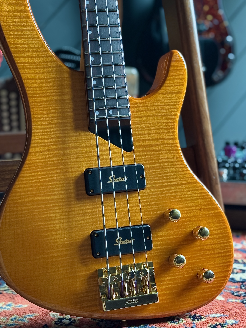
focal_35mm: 68
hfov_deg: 21.6
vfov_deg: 28.5
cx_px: 105
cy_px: 149
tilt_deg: -8.3
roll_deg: +0.9
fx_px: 644
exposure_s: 1/52
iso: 250
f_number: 1.78
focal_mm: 6.76
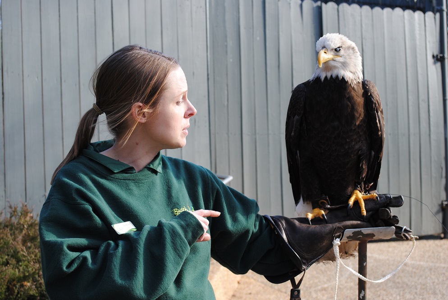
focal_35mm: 57
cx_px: 224
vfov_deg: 23.9
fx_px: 710
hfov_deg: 35.0
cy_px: 150
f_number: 5.6
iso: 160
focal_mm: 38
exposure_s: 1/125
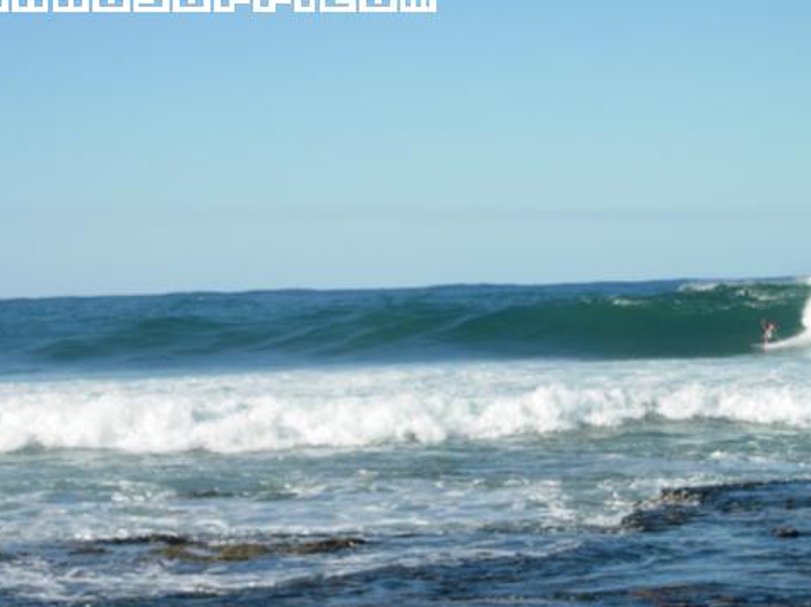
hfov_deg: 15.1
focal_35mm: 131
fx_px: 3068
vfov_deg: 11.3
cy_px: 320
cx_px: 389
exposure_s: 1/271
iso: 79
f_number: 8.2
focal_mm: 23.4
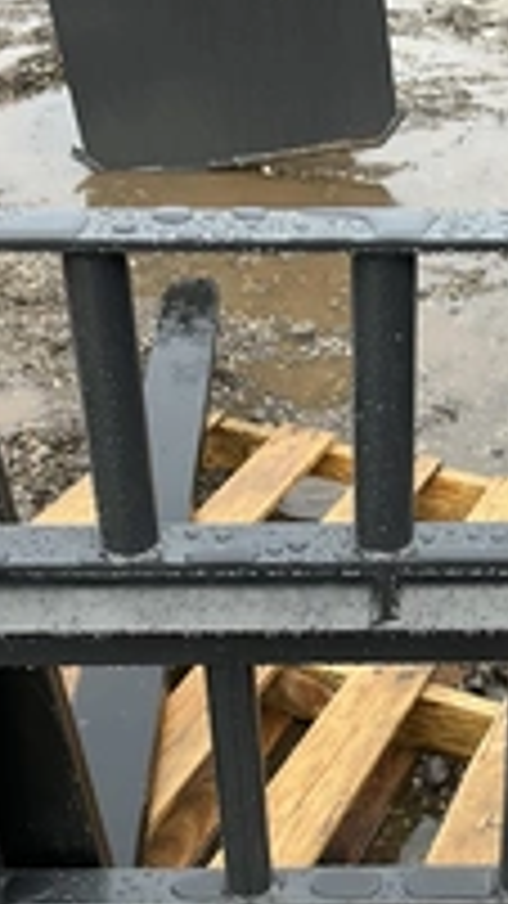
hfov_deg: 18.9
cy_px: 648
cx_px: 414
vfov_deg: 32.9
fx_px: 1509
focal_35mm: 63
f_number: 1.8
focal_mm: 3
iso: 64
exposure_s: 1/91
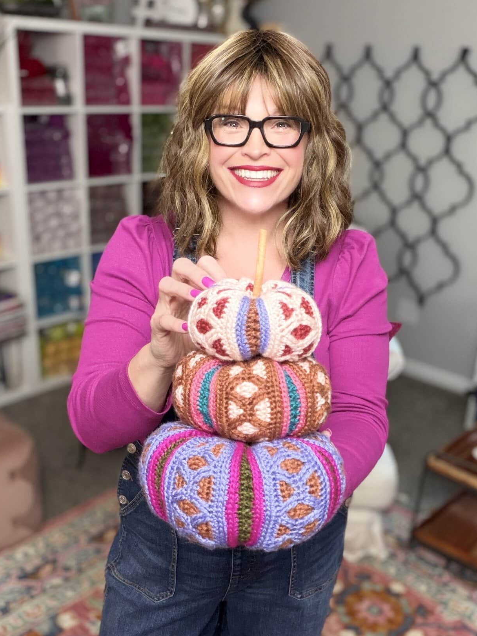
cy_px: 383
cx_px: 246
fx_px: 680
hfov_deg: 38.7
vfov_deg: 49.8
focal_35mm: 37
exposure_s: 1/60
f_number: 1.9
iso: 250
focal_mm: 2.71
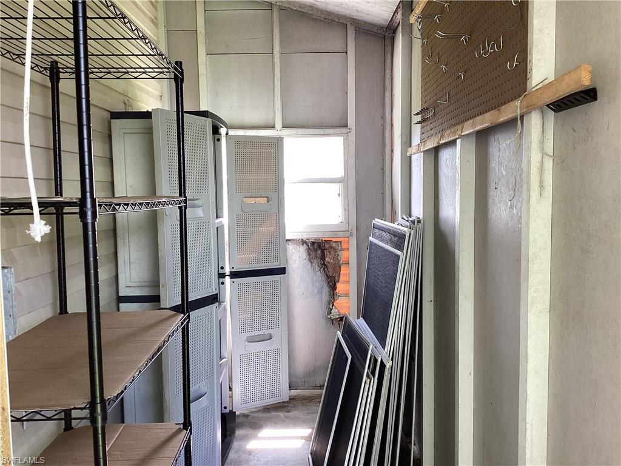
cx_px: 310
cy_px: 233
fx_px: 556
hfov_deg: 58.4
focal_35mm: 31
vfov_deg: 45.4
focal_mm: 3.3
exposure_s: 1/60
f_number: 2.4
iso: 50
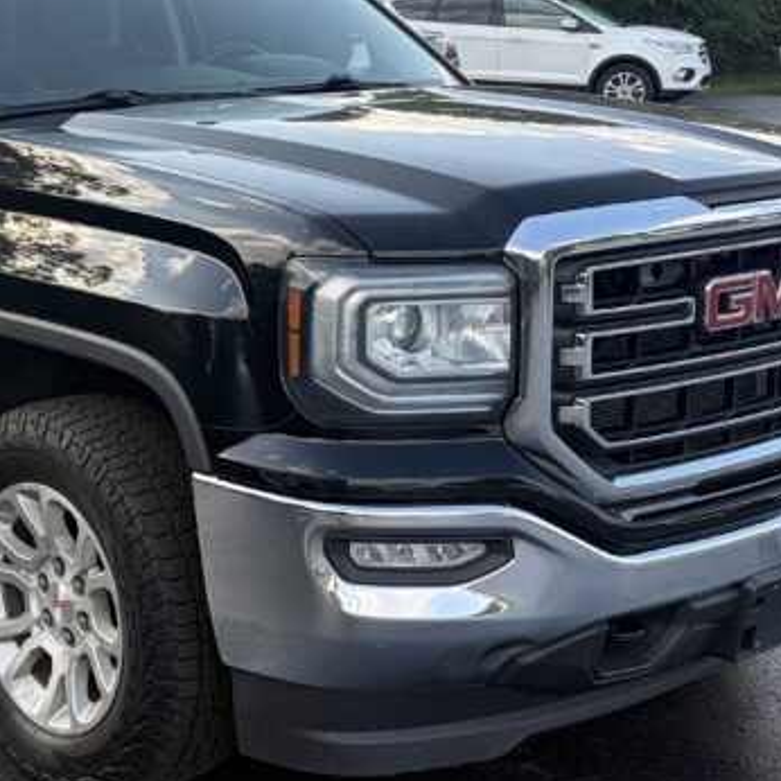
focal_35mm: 68
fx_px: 1736
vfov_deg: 25.3
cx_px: 106
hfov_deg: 24.7
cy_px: 323
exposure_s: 1/673
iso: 64
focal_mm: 5.96
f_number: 1.6
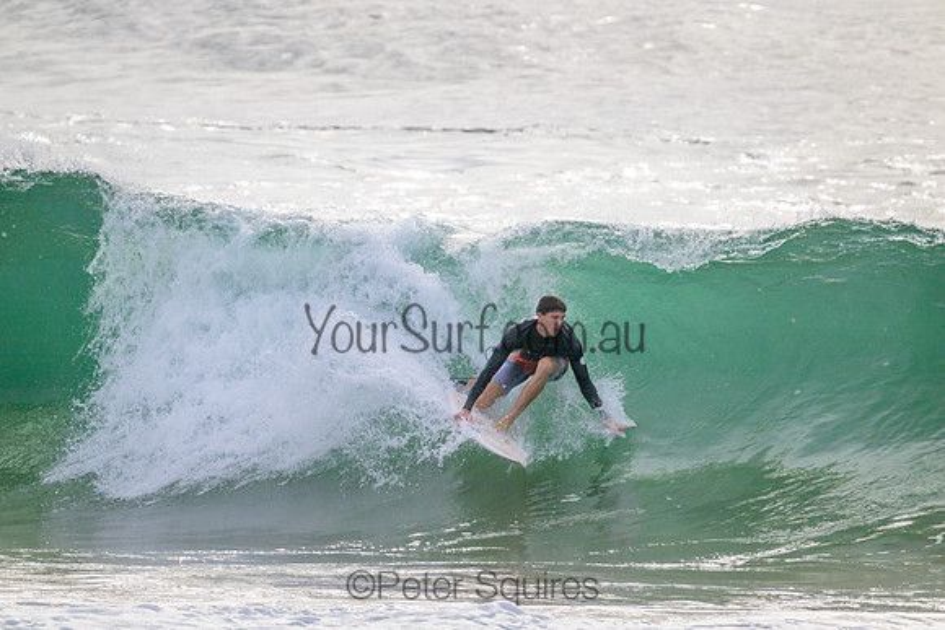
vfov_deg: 1.7
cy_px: 315
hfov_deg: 2.6
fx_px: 21004
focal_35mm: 800
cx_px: 472
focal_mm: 800
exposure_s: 1/2000
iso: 500
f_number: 11
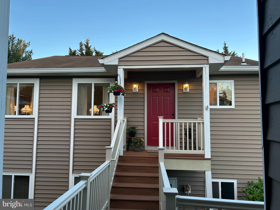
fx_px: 210
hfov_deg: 67.3
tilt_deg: +3.9
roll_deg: -0.6
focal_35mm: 26
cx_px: 140
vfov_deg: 53.1
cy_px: 105
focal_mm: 5.7
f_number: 1.5
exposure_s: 1/171
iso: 40
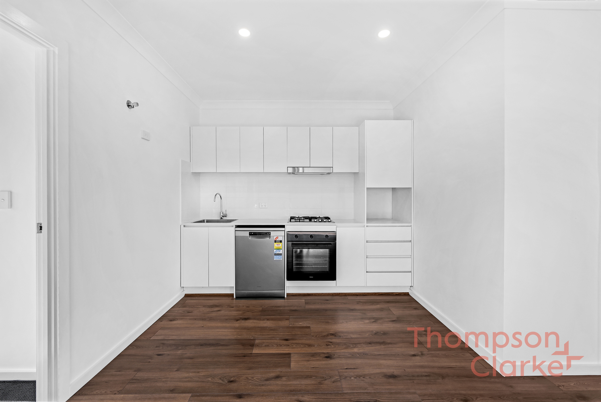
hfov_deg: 104.2
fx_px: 234
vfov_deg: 81.3
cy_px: 201
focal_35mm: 14
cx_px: 300
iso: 100
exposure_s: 1/5
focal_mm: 14
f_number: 9
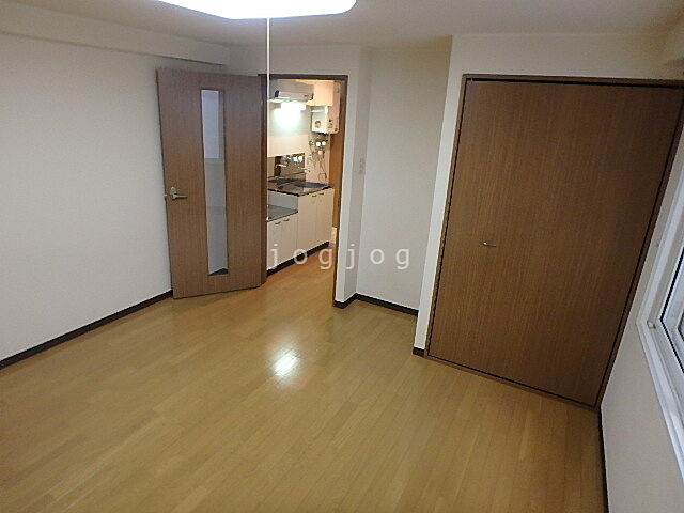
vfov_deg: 63.4
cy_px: 256
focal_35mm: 21
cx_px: 342
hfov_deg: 79.0
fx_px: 415
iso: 640
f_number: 3.5
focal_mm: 3.7
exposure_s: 1/30
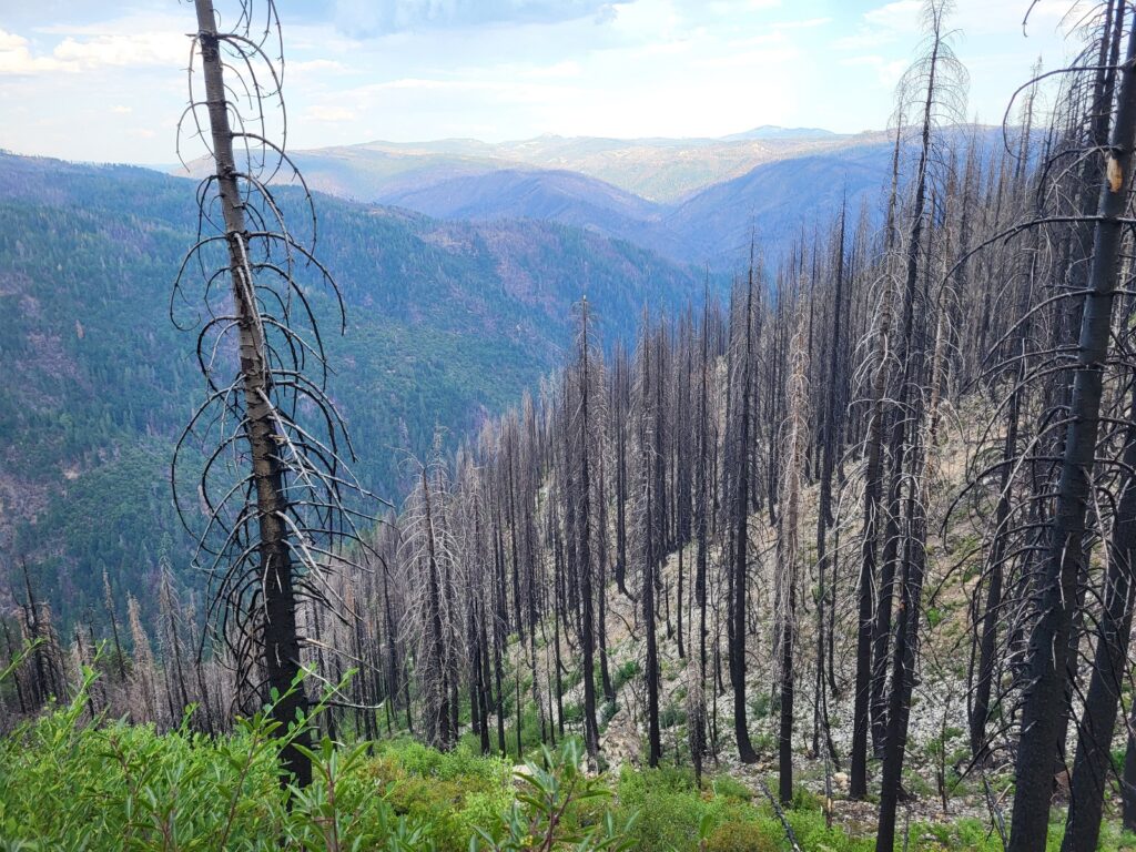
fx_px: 853
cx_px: 568
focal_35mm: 26
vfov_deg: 53.1
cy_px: 426
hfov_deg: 67.3
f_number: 1.8
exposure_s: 1/476
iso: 40
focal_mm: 5.4
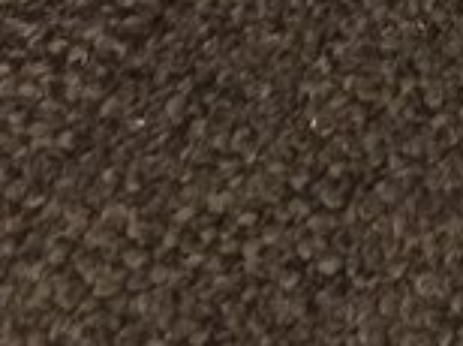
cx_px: 1154
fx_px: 2484
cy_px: -803
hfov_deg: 9.4
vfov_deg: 6.9
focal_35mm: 186
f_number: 1.79
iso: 105
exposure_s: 1/60
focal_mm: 4.7
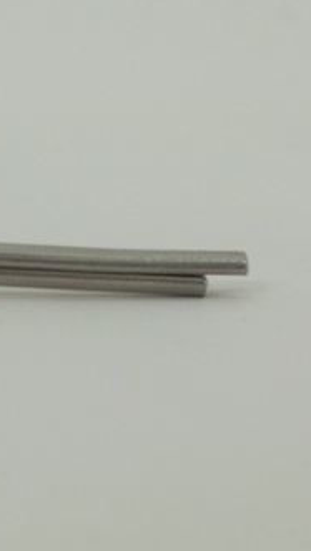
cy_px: 273
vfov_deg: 37.2
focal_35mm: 56
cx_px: 8
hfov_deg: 20.8
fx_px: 820
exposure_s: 1/250
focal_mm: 6.8
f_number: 3.6
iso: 125
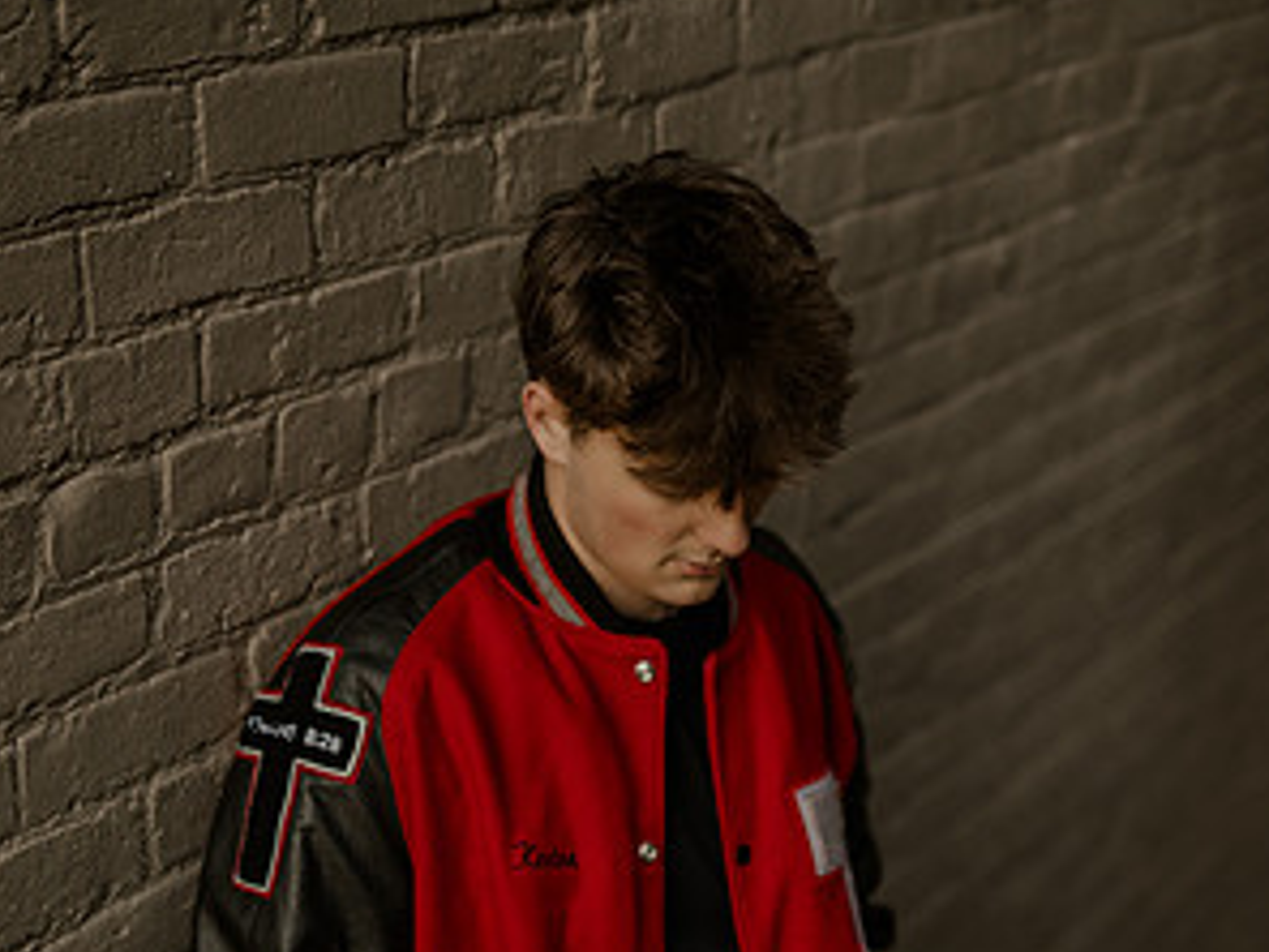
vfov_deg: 19.6
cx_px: 639
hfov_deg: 26.7
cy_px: 948
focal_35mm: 73
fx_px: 2676
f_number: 1.8
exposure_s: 1/400
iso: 800
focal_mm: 50
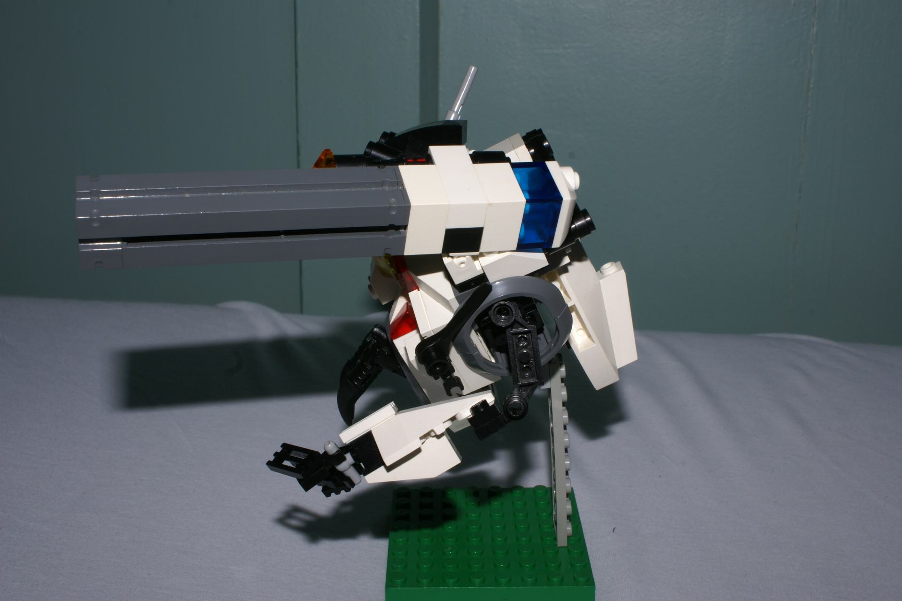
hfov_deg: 43.6
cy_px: 300
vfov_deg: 29.9
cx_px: 451
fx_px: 1127
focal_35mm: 45
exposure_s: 1/60
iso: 100
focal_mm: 30
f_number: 22
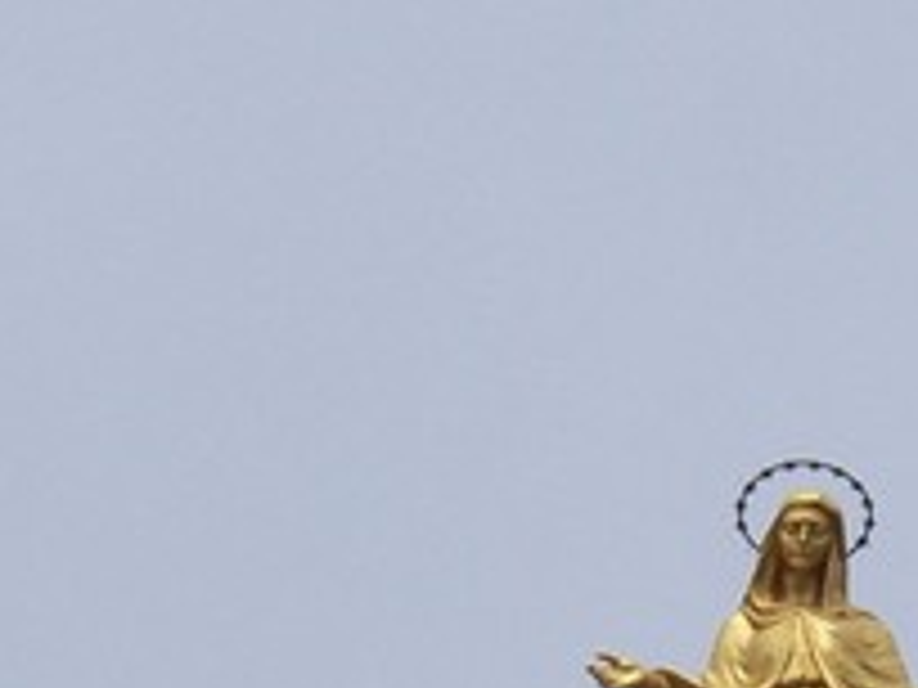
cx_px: 819
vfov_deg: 4.6
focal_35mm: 320
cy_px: 1039
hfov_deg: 6.2
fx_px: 8486
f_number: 9.5
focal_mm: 16.8
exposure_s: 1/350
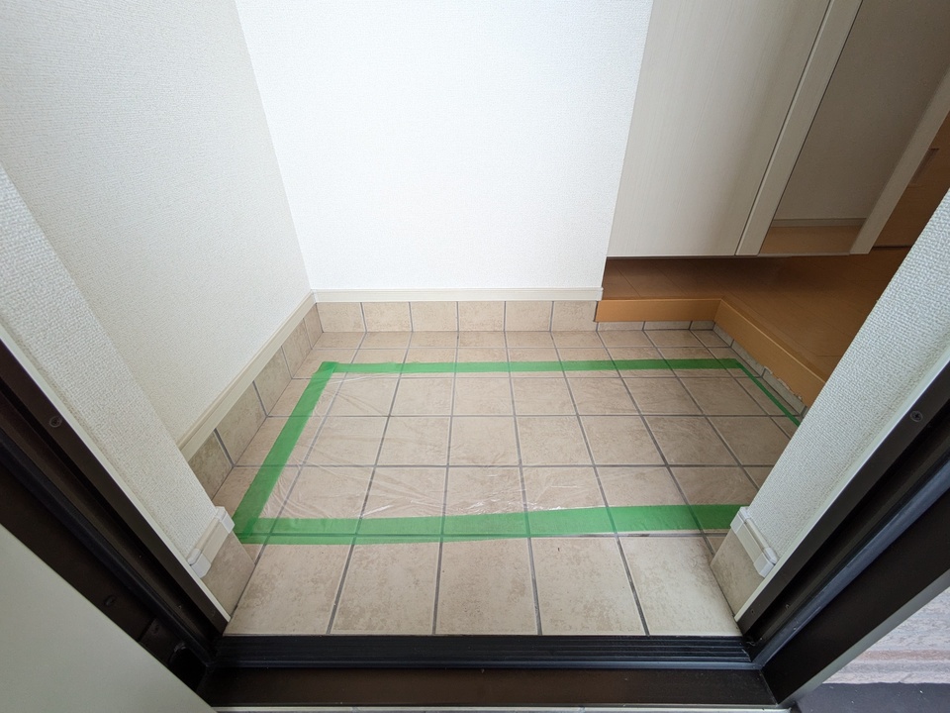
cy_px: 356
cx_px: 475
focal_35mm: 14
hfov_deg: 102.1
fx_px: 384
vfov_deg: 85.7
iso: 84
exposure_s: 1/120
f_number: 2.2
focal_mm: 1.83
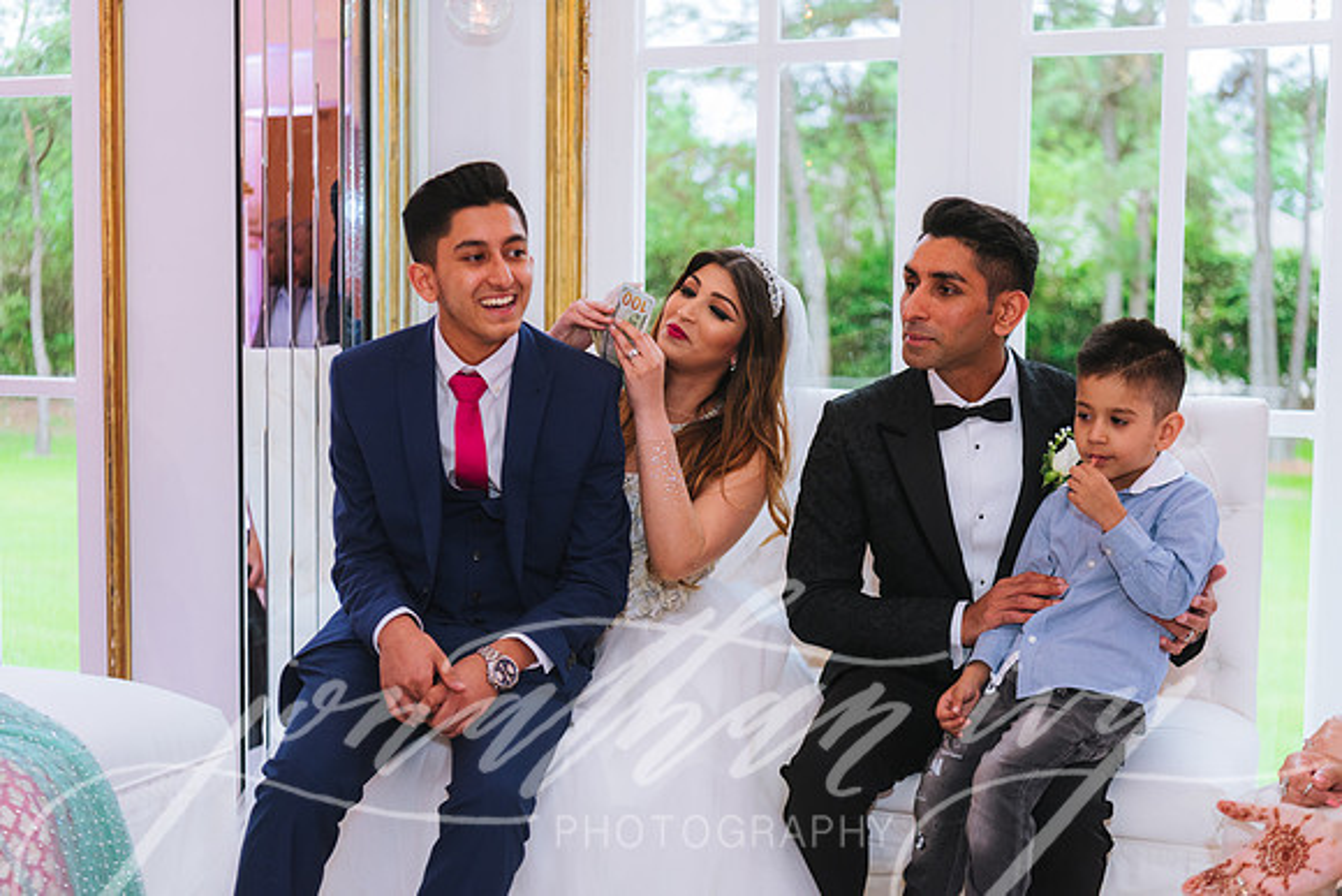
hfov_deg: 39.6
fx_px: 1864
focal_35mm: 50
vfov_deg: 27.0
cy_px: 448
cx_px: 671
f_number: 2.8
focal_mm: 50
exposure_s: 1/125
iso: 800
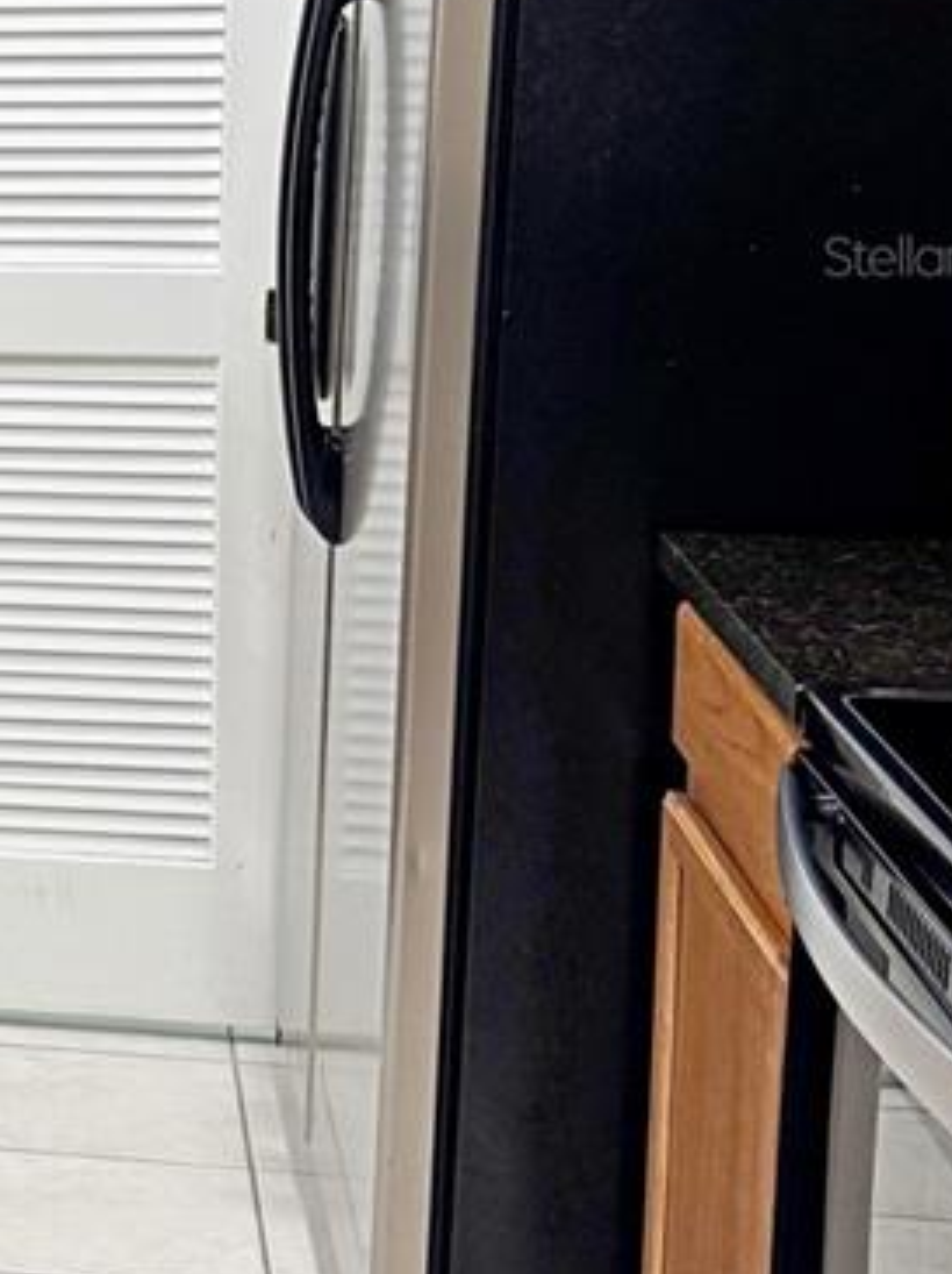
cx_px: -499
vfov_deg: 24.3
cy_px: 255
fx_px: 2902
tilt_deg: -8.9
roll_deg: +1.5
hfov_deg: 16.8
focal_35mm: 79
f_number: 1.78
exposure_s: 1/60
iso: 160
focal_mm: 6.76
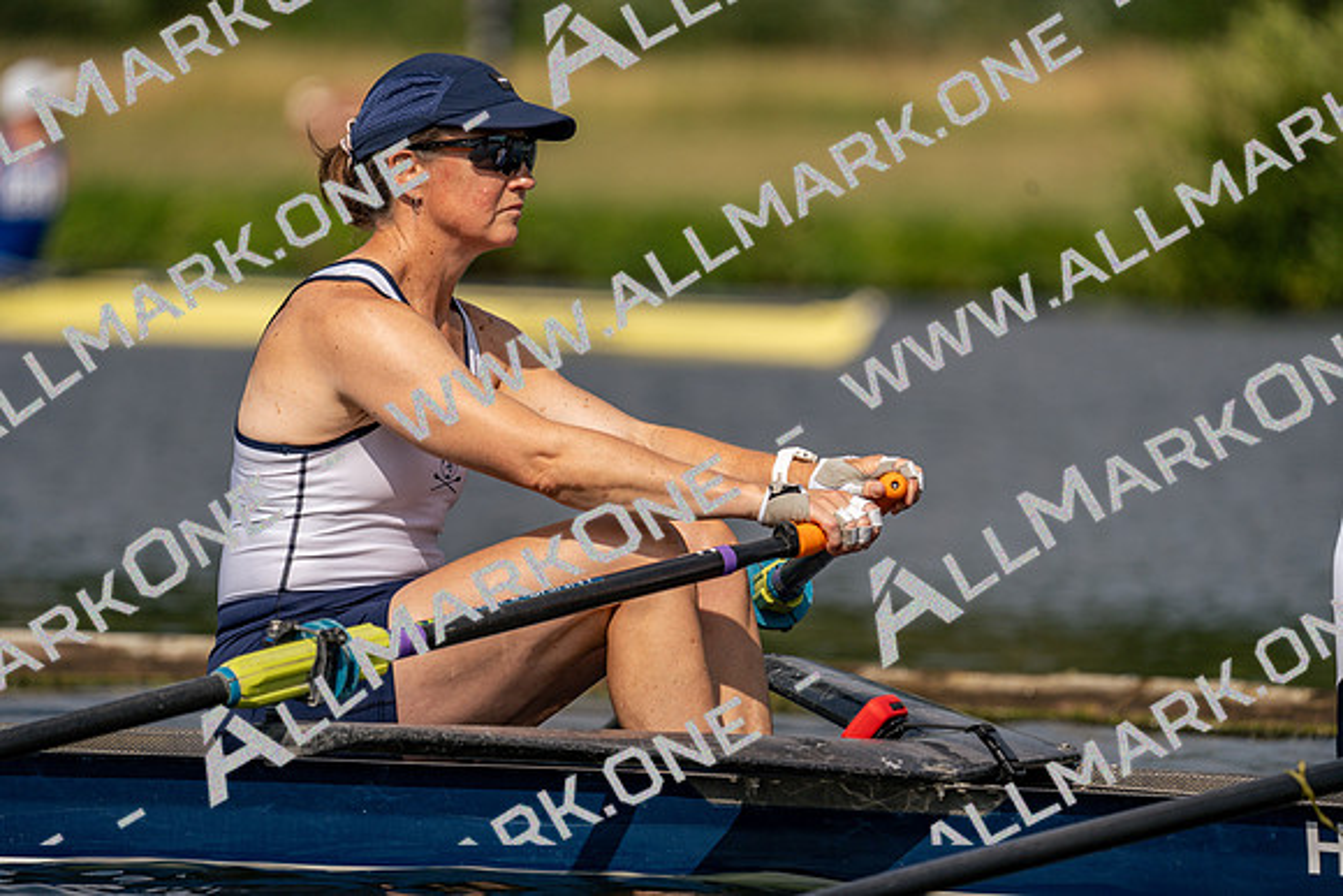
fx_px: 17425
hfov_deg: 4.4
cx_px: 672
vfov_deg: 2.9
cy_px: 448
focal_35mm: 467
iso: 160
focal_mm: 467
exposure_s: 1/1600
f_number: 6.3
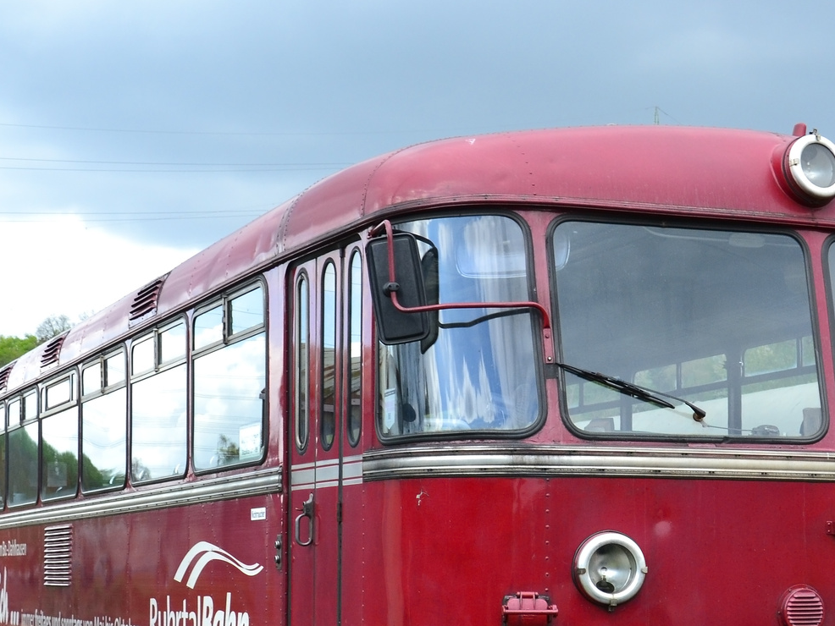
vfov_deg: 20.0
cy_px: 487
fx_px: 1761
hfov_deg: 26.4
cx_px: 605
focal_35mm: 73
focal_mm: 26
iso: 400
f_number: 9
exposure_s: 1/160
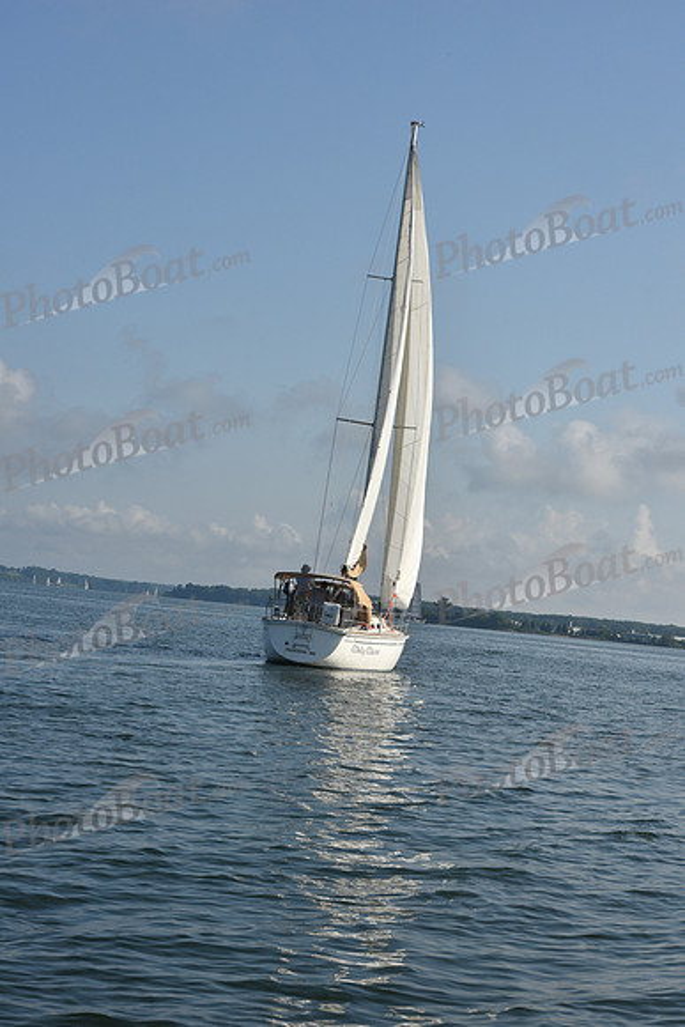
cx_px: 342
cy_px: 514
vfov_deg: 28.8
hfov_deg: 19.5
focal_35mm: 70
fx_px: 1997
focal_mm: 70
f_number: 13
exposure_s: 1/640
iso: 320
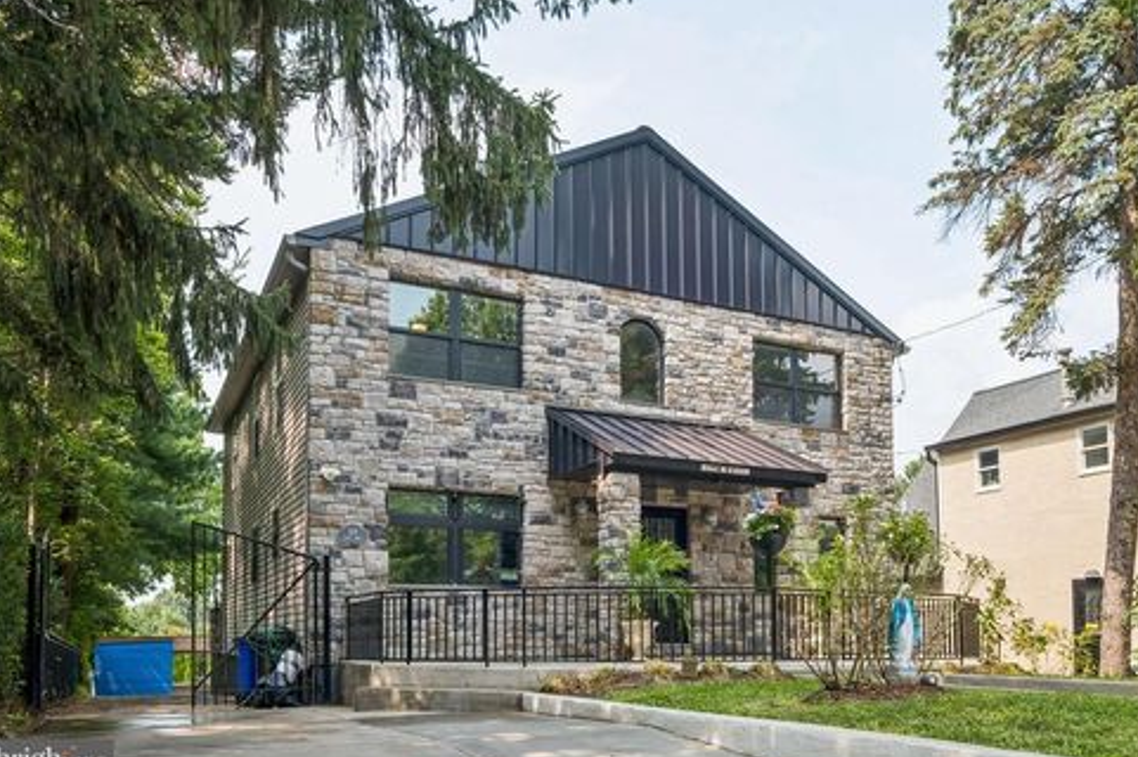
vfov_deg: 49.5
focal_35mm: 26
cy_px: 387
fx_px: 821
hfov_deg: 69.4
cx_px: 577
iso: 250
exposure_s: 1/125
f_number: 8
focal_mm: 16.6
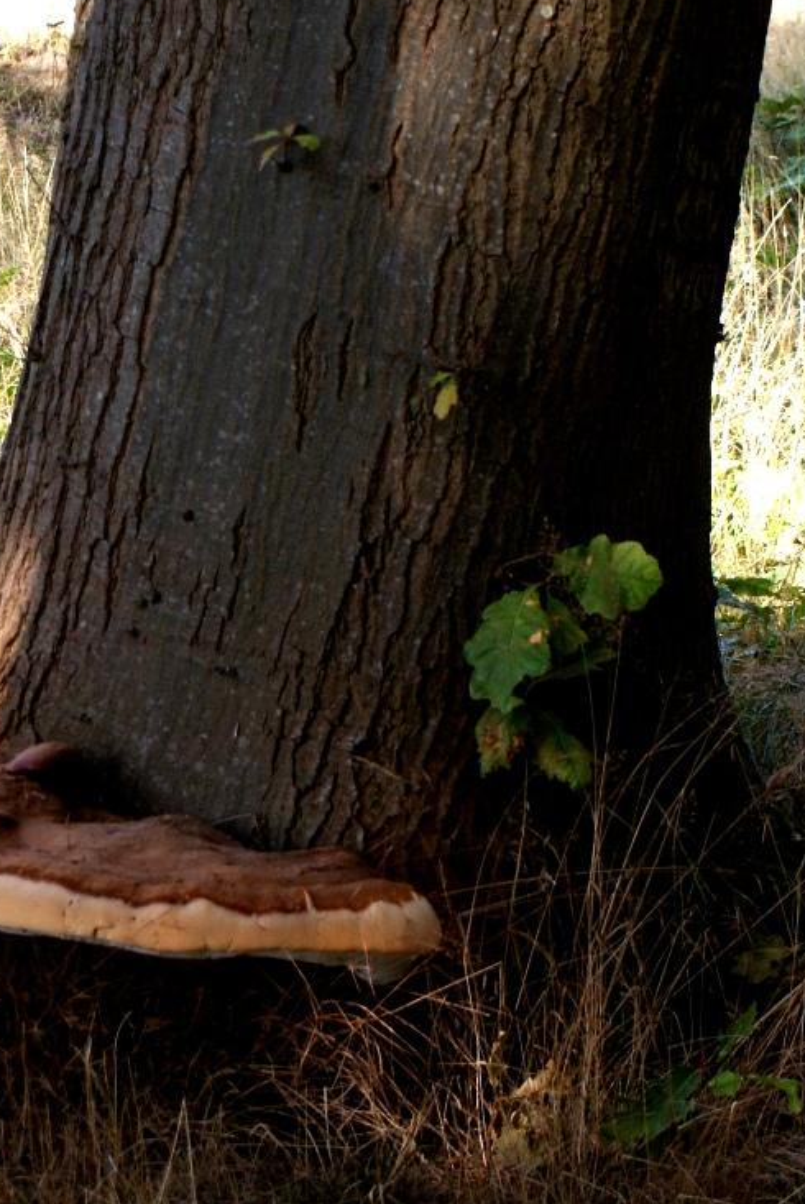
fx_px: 3582
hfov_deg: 12.8
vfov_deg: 19.1
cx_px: 145
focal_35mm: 107
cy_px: 563
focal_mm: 30
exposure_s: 1/250
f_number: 5.6
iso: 250
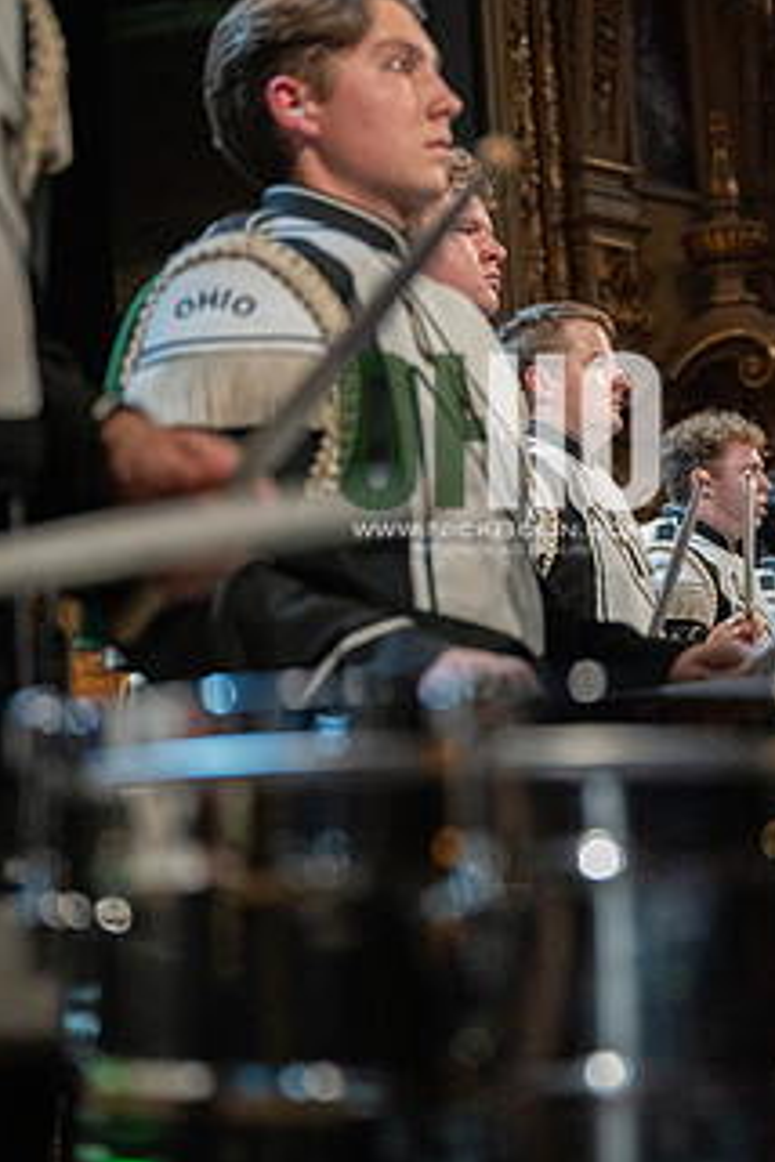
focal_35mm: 63
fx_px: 2034
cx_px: 500
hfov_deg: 21.5
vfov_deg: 31.8
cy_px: 452
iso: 12800
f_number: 2.8
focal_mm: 45
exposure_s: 1/500
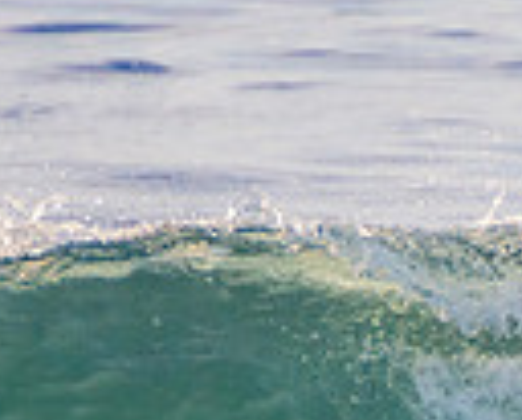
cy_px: 524
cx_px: 498
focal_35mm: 2640
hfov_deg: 0.7
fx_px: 40879
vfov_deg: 0.6
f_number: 5.6
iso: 500
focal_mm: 400
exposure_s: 1/1250
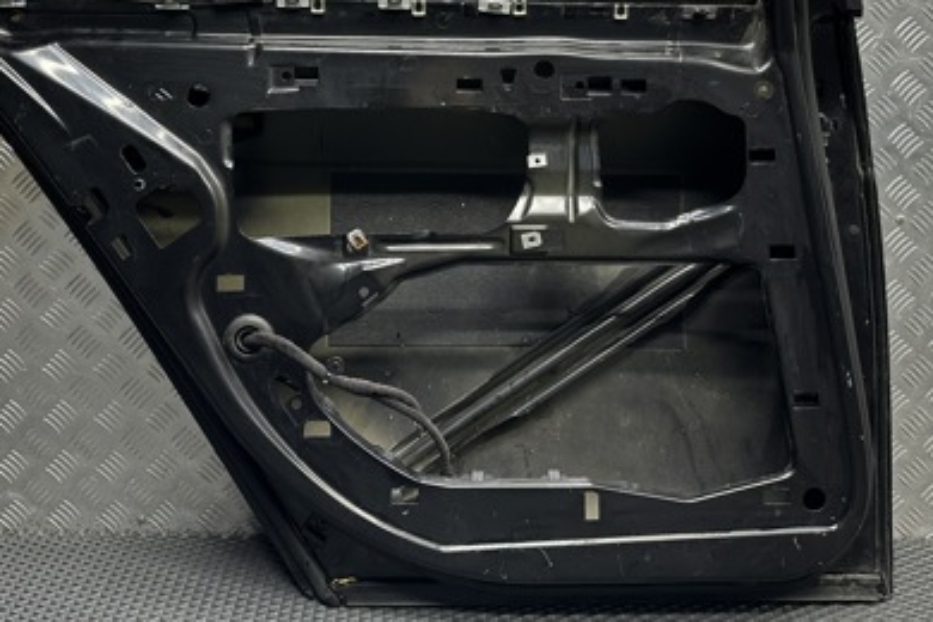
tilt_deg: -5.6
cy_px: 60
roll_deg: -0.7
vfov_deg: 31.1
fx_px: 1063
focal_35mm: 41
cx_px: 445
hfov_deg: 47.4
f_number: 1.78
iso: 125
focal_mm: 6.86
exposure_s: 1/50
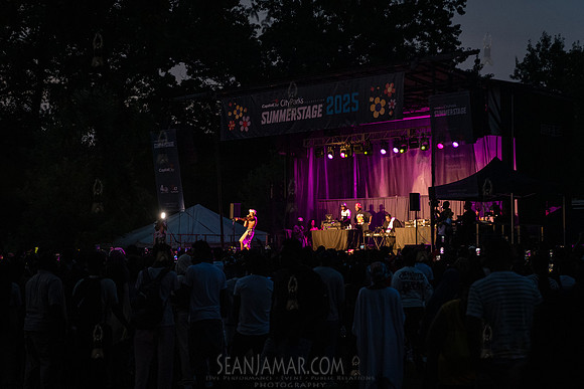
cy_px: 223
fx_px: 1158
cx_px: 278
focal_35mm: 71
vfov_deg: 19.1
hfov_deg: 28.3
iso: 5000
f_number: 3.5
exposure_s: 1/250
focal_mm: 62
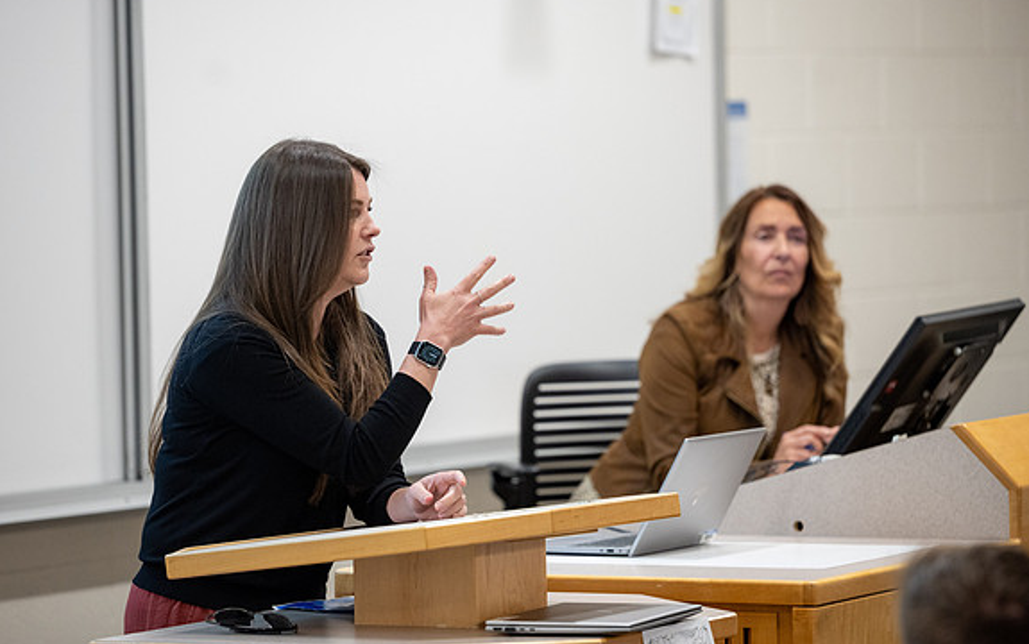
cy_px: 336
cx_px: 480
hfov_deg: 11.3
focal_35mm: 185
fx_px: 5191
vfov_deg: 7.1
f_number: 3.2
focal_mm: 165
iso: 1250
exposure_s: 1/200
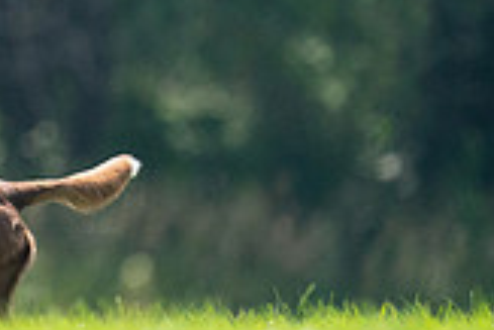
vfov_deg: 0.6
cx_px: -294
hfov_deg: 1.0
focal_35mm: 2132
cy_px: -104
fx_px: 29281
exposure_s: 1/4000
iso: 3200
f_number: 6.3
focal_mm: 600
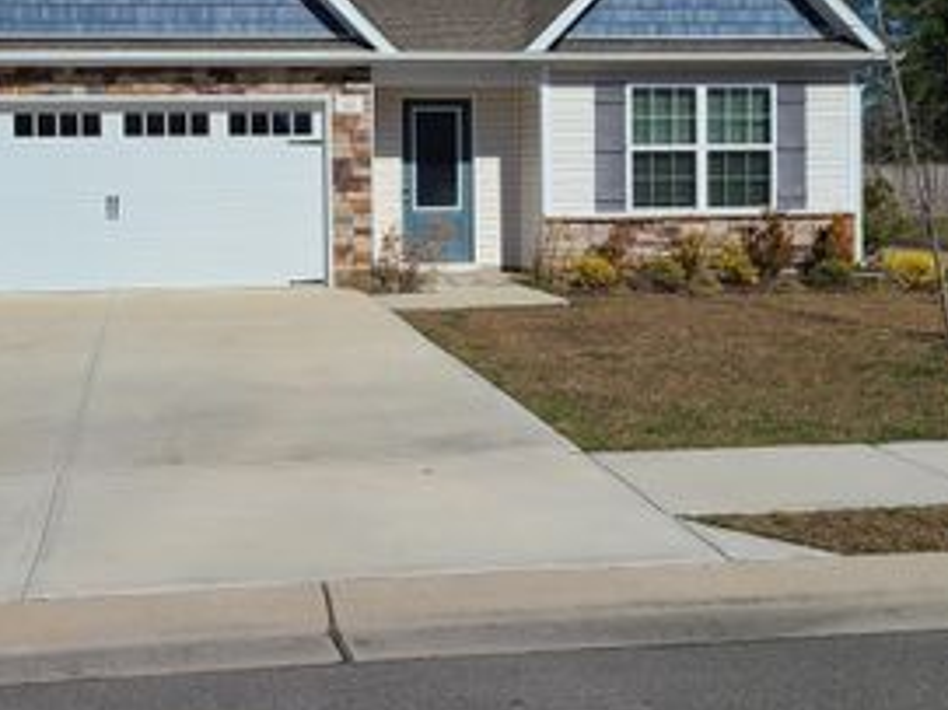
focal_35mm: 48
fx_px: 1314
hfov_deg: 39.4
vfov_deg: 29.9
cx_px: 364
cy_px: 198
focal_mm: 5.4
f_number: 1.8
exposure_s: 1/6653
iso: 40
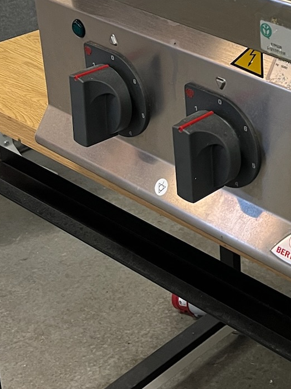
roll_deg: -1.3
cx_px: 391
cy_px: 26
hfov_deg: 17.9
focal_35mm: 76
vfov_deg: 24.8
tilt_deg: -20.8
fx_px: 853
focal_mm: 5.1
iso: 100
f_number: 1.6
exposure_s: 1/50
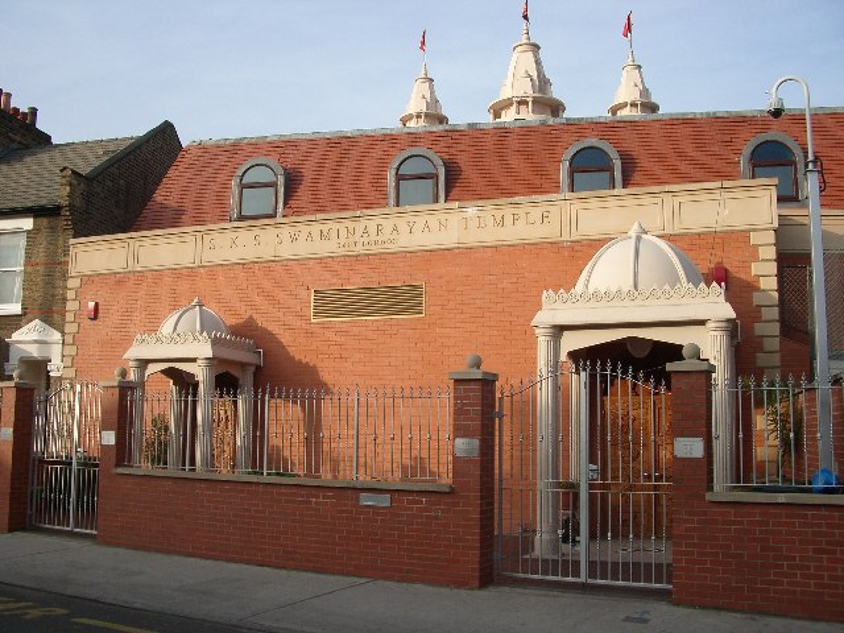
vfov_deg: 40.7
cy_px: 316
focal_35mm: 35
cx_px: 422
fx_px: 853
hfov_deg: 52.6
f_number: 4.3
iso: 80
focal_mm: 5.8
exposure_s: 1/320
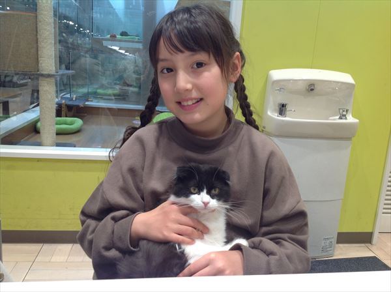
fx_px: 395
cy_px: 146
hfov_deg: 52.7
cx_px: 196
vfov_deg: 40.6
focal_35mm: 35
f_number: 2.4
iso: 50
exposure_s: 1/40
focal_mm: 4.28
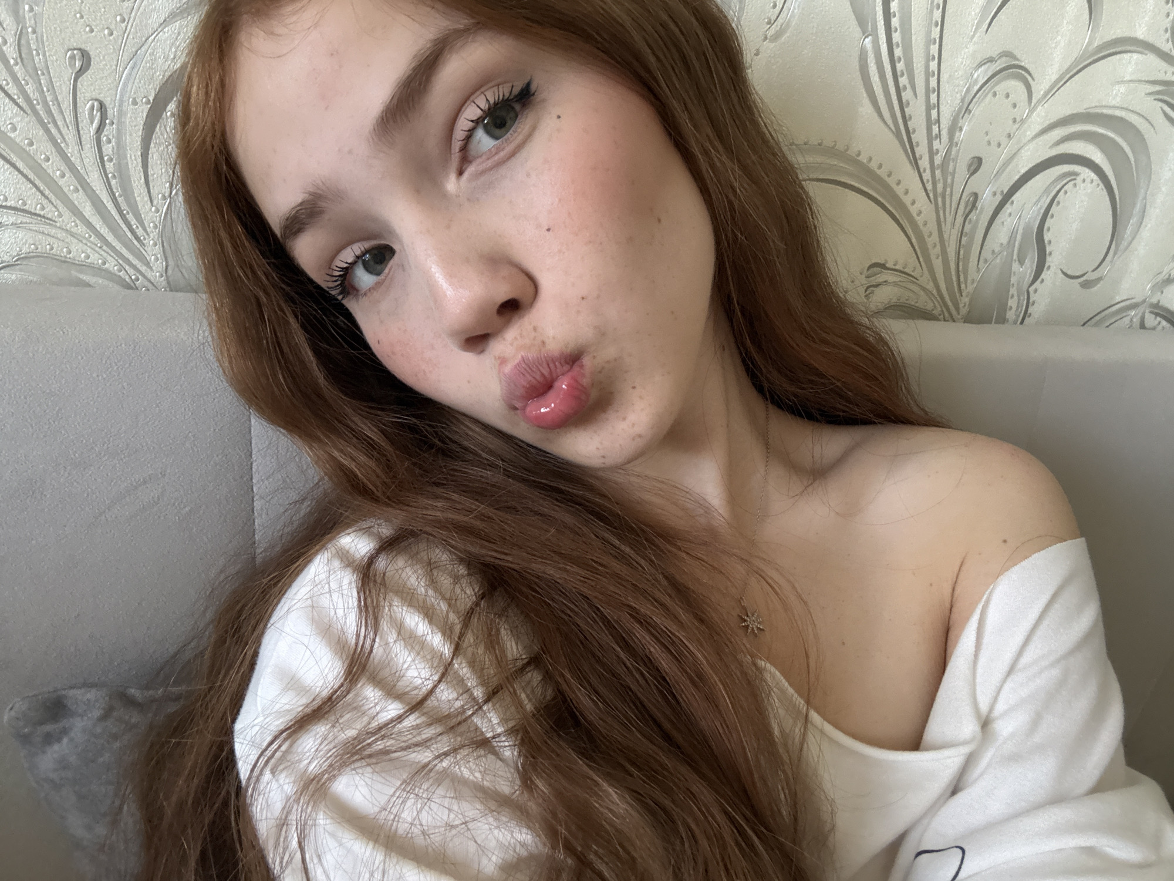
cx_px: 587
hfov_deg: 73.9
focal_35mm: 23
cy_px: 440
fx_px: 780
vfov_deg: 58.9
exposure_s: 1/60
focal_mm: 2.69
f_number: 1.9
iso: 160
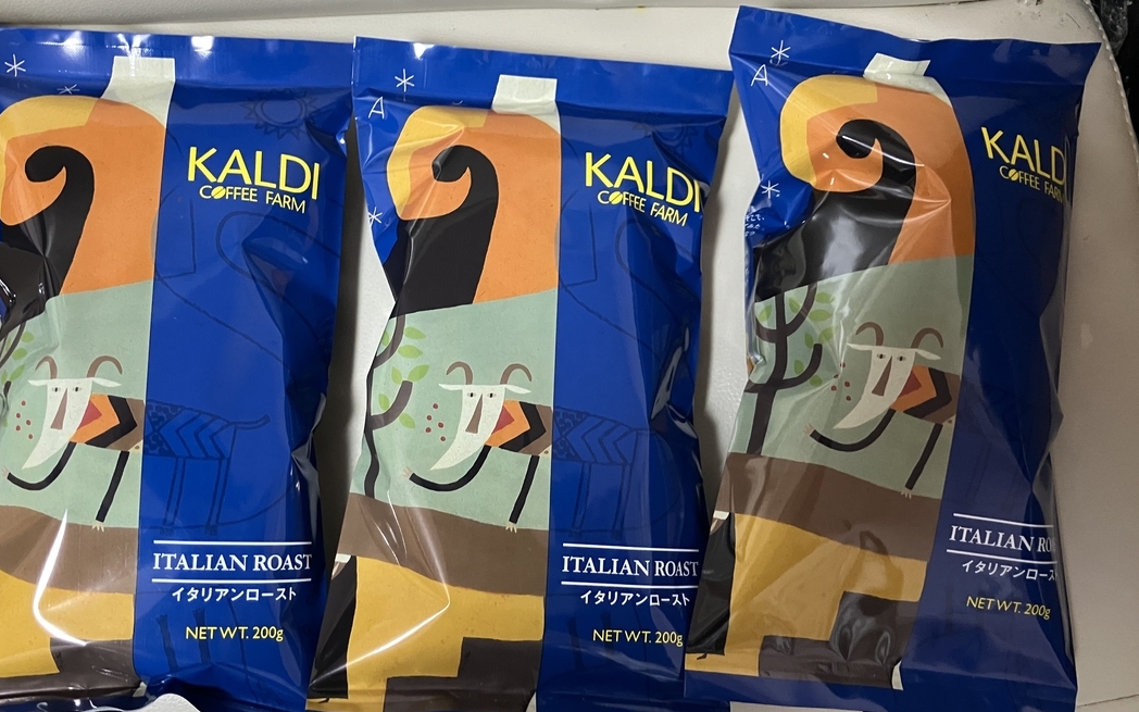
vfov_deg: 37.2
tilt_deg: -84.0
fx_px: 1055
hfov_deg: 56.5
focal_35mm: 34
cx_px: 497
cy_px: 404
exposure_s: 1/60
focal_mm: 3.99
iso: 320
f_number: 1.8
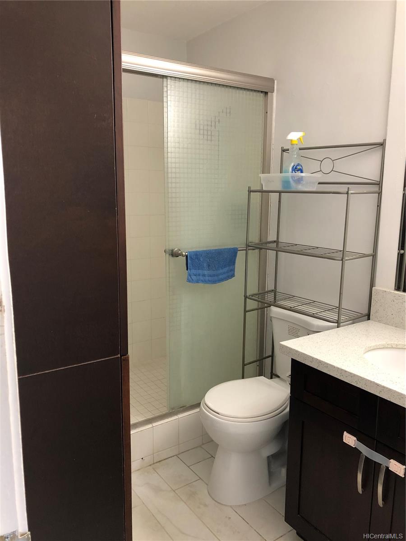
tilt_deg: -9.7
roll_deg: -0.7
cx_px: 203
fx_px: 438
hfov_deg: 49.7
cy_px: 270
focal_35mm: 28
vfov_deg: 63.4
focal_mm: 3.99
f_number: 1.8
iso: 50
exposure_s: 1/15
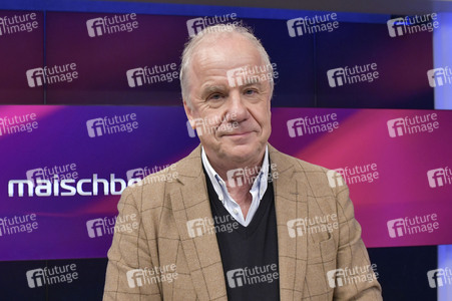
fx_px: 301
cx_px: 226
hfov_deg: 73.8
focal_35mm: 24
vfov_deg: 53.1
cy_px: 150
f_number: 5.6
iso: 2500
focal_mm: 24
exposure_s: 1/200
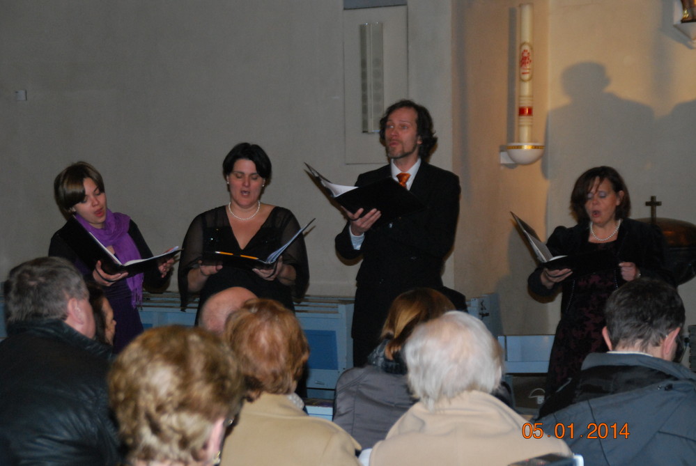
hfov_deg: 20.0
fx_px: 1975
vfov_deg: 13.5
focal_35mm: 102
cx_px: 348
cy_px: 233
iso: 1000
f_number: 5.3
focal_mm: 68
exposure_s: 1/60
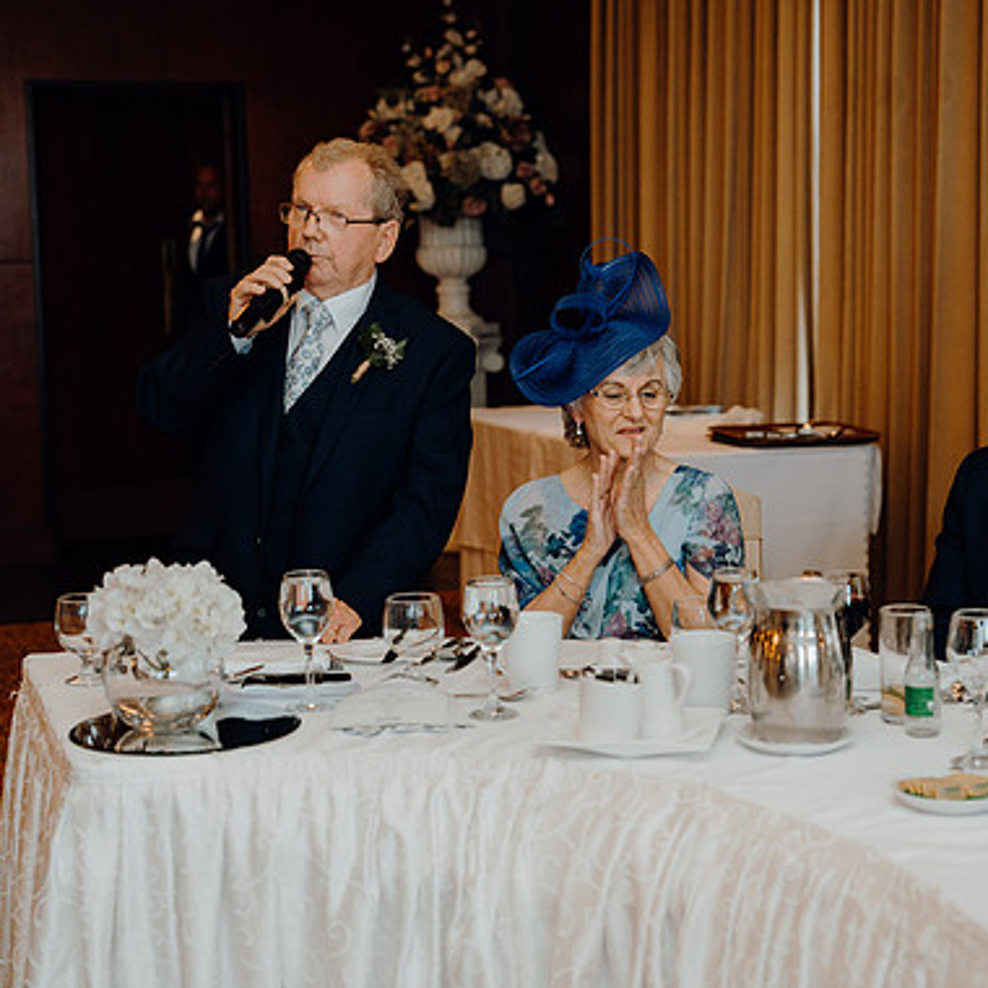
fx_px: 2260
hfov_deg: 24.6
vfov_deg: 24.7
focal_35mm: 70
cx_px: 619
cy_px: 495
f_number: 2.8
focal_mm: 54
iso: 1250
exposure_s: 1/200
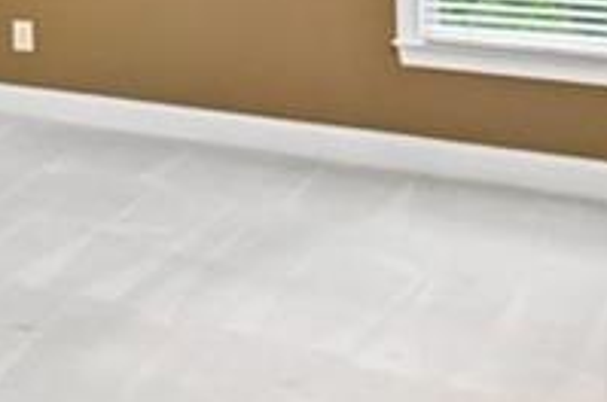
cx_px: -299
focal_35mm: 72
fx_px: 1212
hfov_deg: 22.9
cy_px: -203
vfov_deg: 17.0
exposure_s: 1/15
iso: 800
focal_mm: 14
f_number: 8
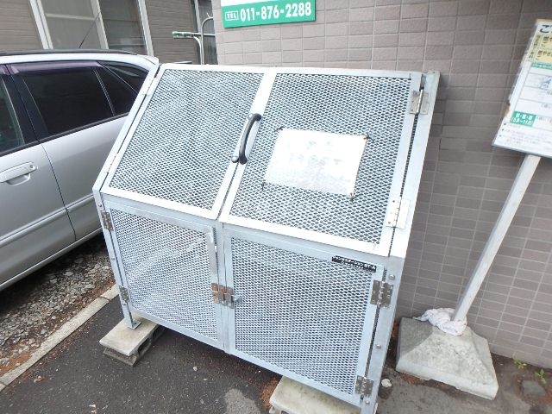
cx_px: 276
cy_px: 207
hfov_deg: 79.0
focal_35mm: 21
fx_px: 335
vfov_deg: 63.4
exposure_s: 1/40
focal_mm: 3.7
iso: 200
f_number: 3.5
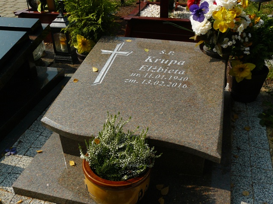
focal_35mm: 36
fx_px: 284
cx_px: 136
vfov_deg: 39.7
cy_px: 102
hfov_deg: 51.4
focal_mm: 6
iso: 100
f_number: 5.6
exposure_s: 1/500
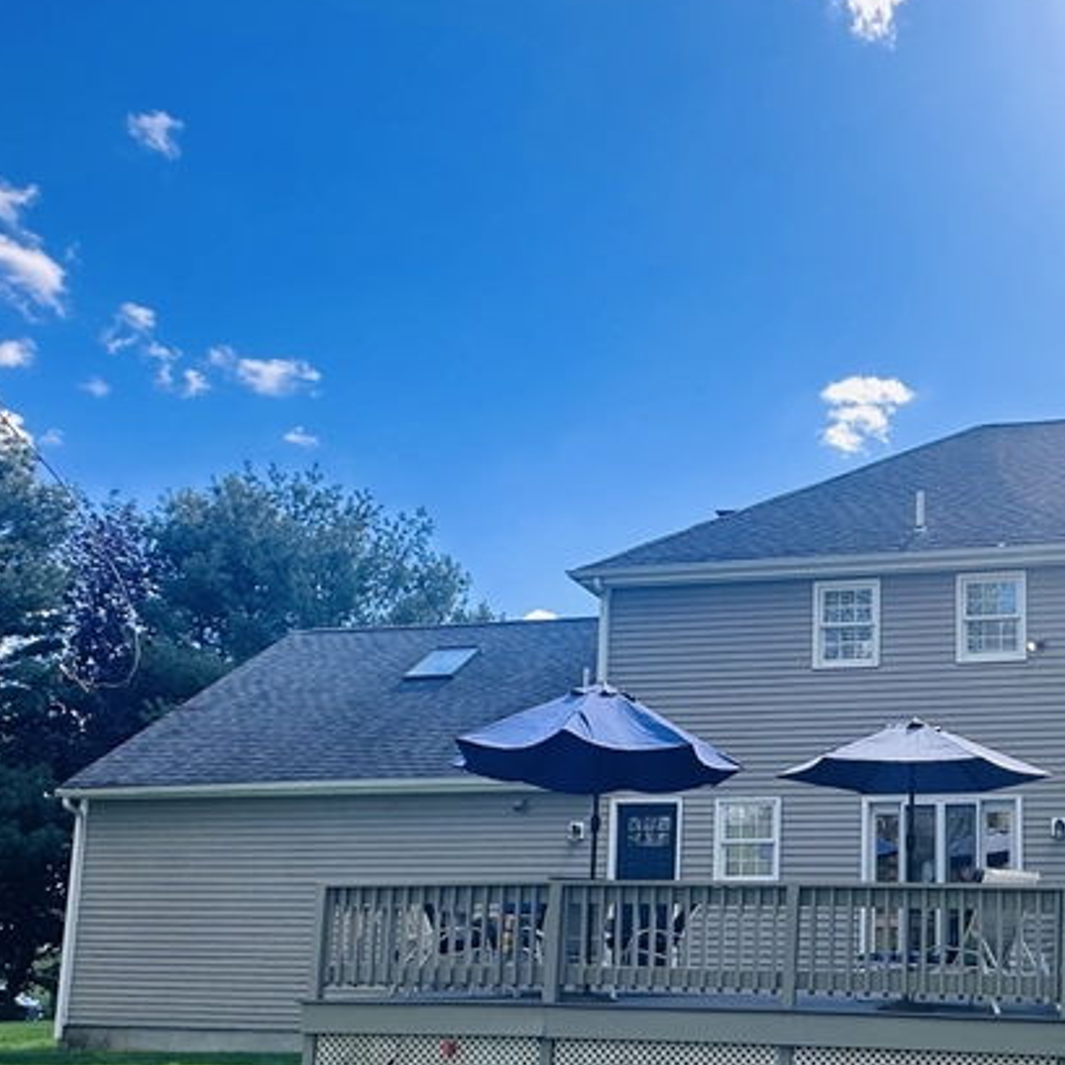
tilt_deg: +7.5
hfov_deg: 48.6
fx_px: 1079
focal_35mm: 31
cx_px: 898
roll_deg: -1.0
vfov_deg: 50.1
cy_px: 818
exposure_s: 1/651
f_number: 2.2
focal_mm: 2.22
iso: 40
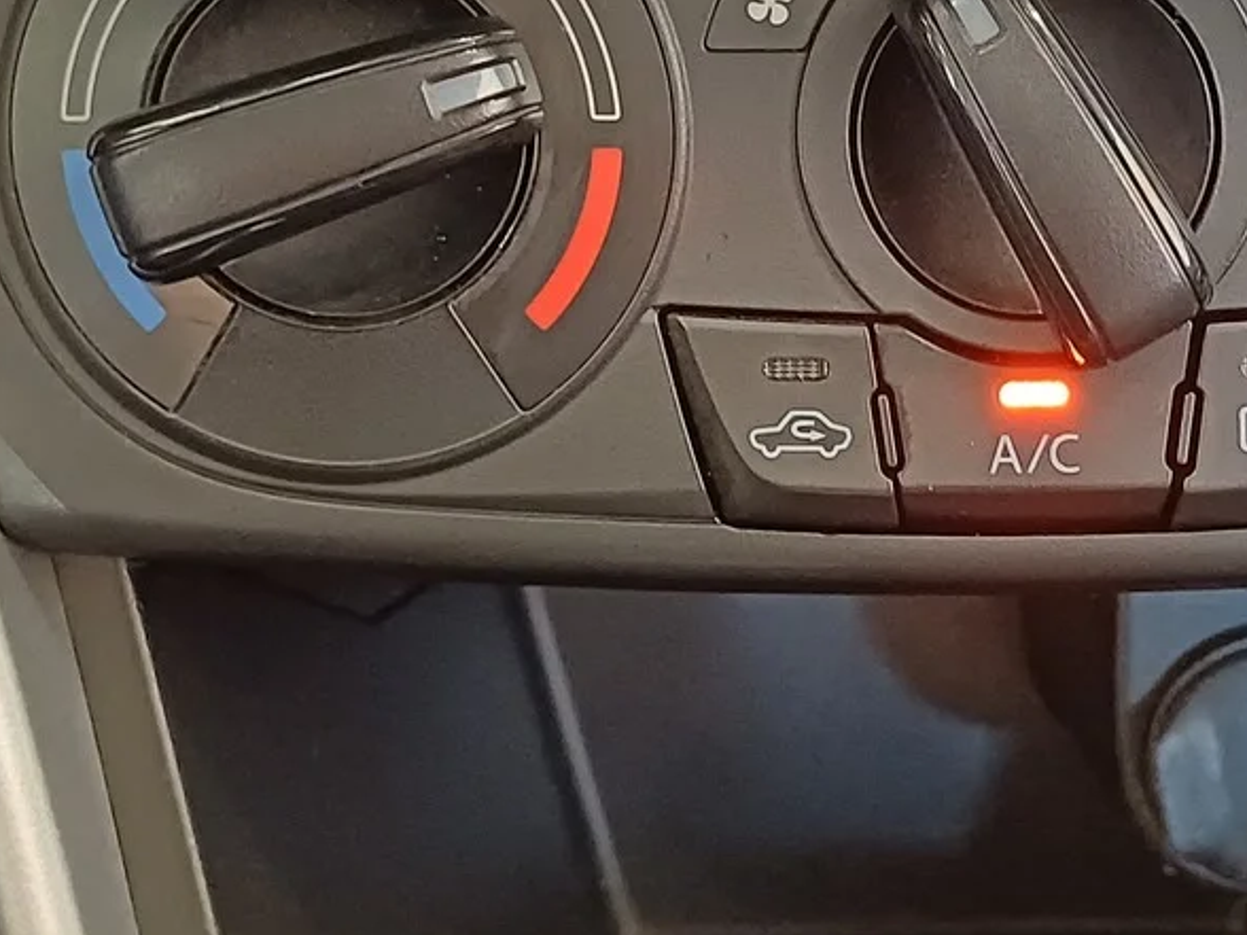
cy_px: 284
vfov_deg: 21.5
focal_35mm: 68
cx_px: 863
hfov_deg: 28.3
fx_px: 2450
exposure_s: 1/14.3
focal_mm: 4.65
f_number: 1.8
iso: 1600
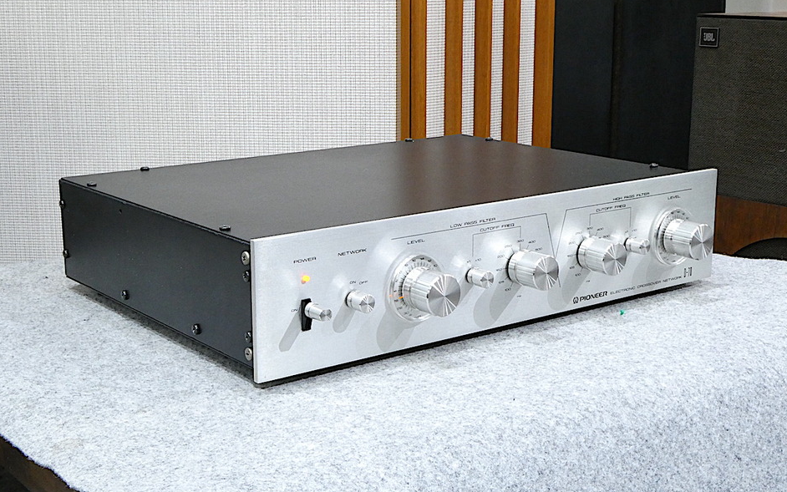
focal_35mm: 54
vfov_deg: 24.0
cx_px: 396
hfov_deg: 37.5
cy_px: 250
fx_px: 1158
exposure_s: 1/4
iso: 400
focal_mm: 9
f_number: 8
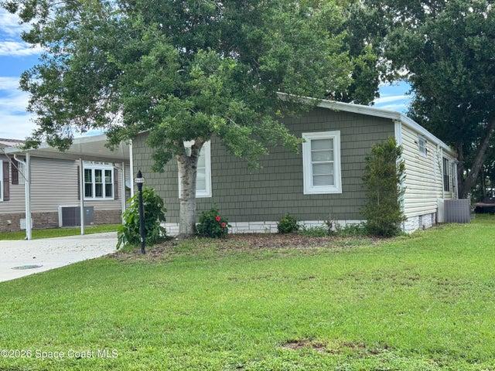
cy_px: 186
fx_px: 686
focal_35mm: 48
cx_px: 248
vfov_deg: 30.3
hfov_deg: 39.7
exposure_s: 1/1524
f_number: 1.78
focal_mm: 6.76
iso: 64
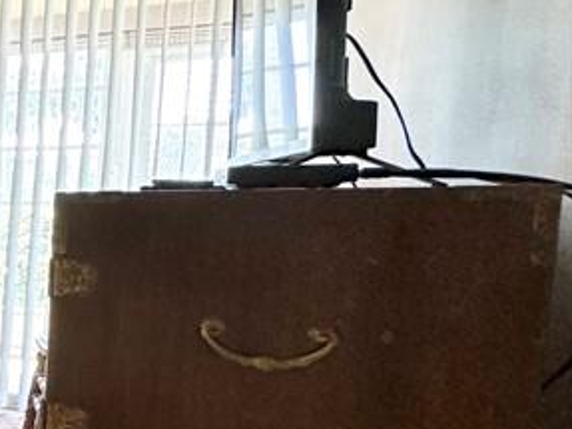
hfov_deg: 22.6
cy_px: 283
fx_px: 826
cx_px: -444
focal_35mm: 50
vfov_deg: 28.9
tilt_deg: -5.7
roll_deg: -0.7
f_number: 2.2
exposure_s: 1/120
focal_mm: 2.22
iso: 160
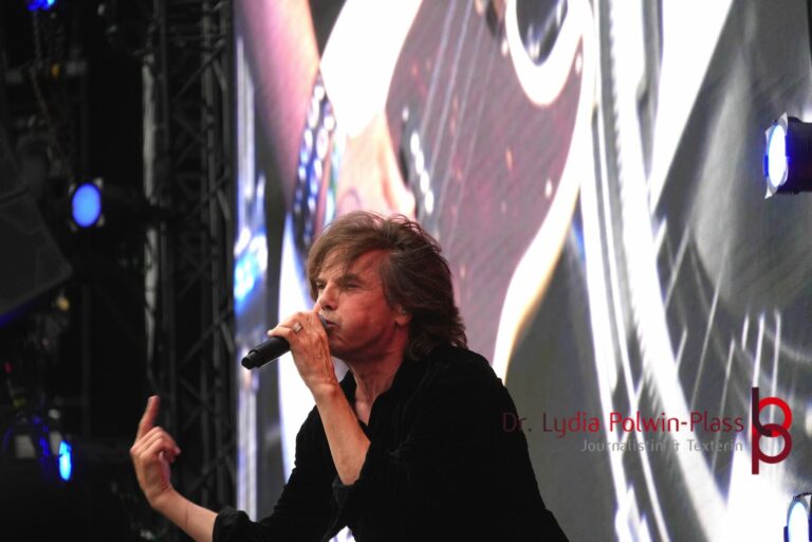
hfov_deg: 7.5
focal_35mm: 274
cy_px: 271
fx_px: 6191
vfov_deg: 5.0
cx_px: 406
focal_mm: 183
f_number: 6.3
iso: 1250
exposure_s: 1/320
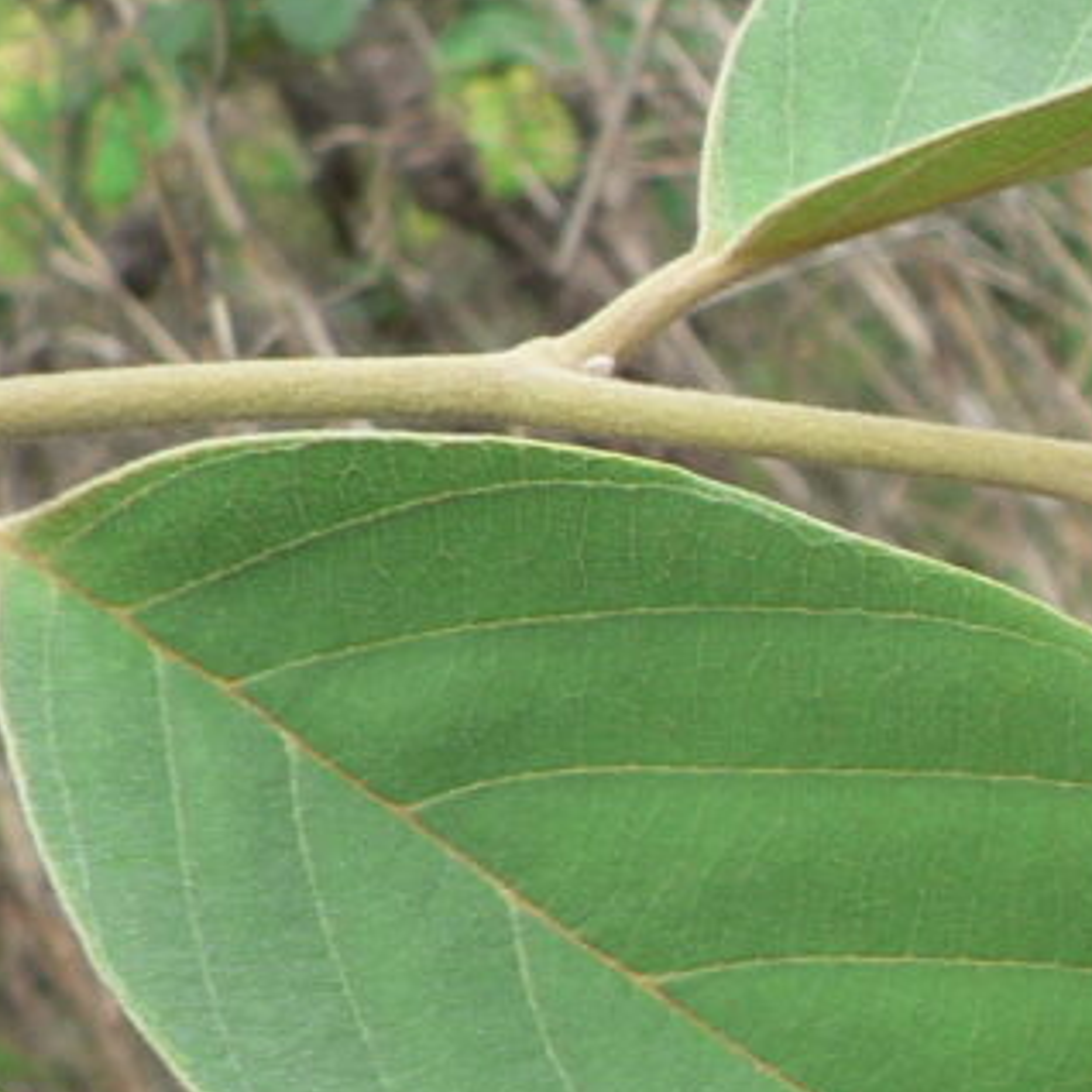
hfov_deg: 12.0
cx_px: 2084
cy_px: 996
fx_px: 4711
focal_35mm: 132
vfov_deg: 13.1
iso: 80
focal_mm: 6
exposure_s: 1/100
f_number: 4
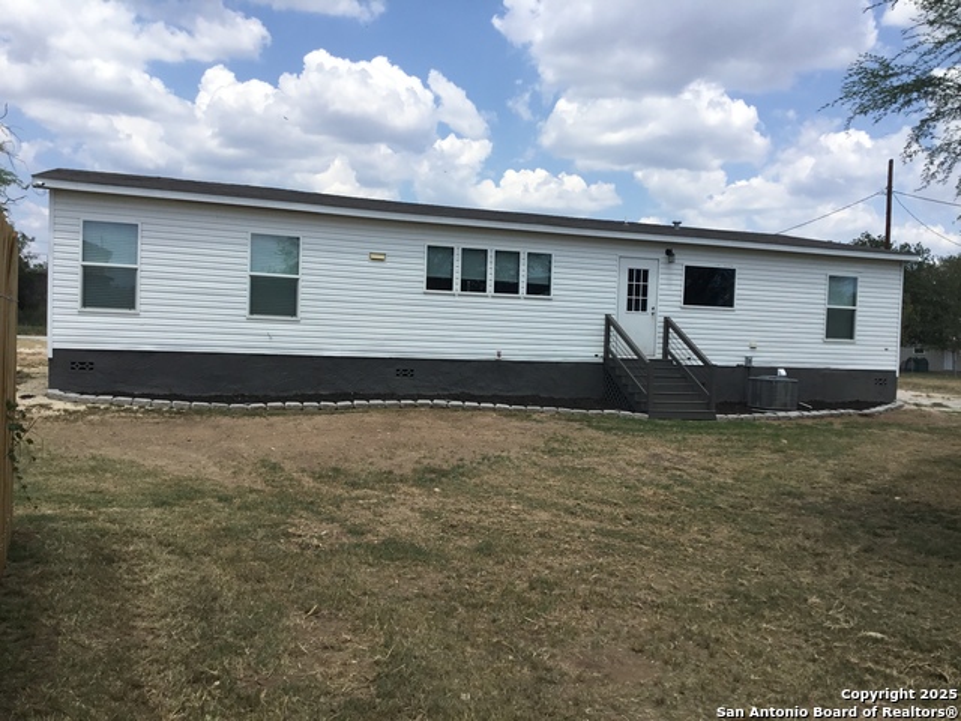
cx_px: 480
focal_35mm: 31
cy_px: 360
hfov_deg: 58.4
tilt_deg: -1.6
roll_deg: -2.6
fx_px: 861
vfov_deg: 45.4
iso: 25
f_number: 2.4
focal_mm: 3.3
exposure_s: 1/1631
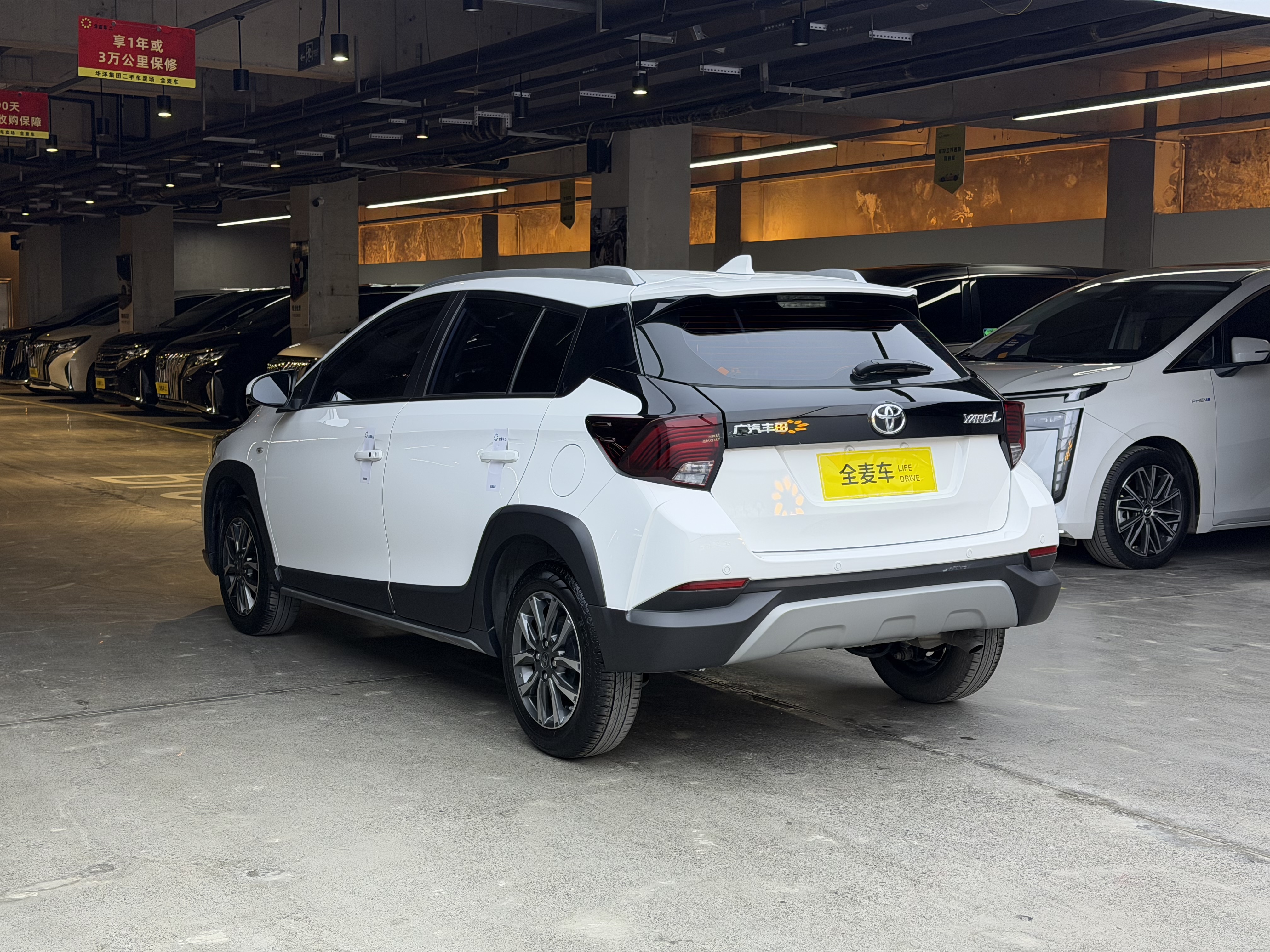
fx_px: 1761
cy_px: 476
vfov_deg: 30.3
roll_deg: -0.7
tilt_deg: -5.0
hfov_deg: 39.7
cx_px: 635
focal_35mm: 48
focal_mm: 6.76
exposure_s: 1/100
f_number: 1.78
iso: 80
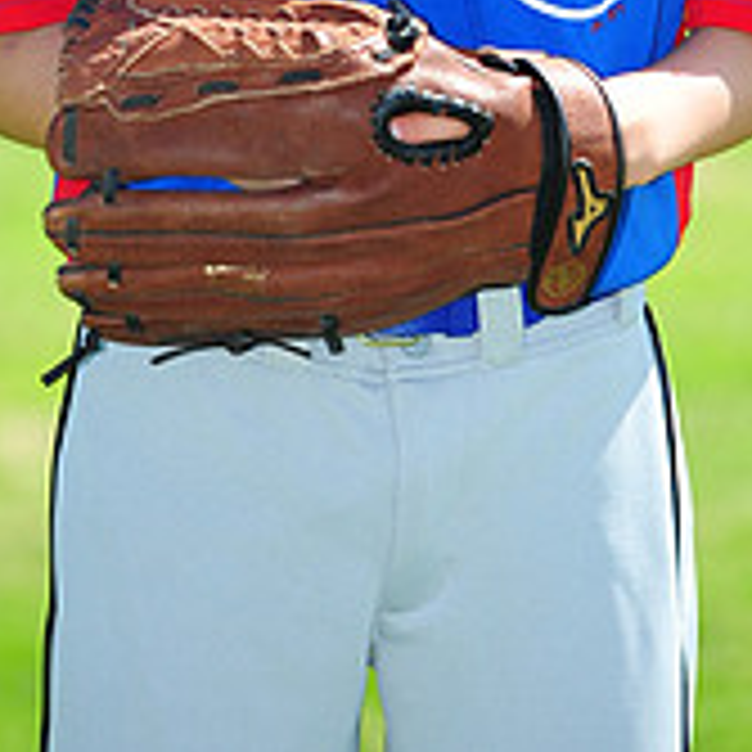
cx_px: 324
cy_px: -545
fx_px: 10519
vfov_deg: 4.1
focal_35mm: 428
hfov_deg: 4.1
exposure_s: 1/1000
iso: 250
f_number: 4.5
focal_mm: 145
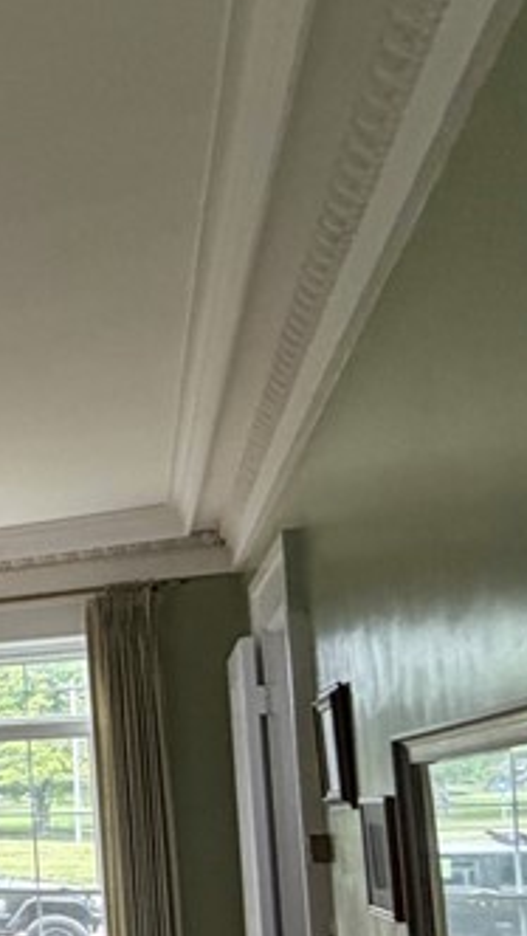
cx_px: -789
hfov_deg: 14.4
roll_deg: +1.2
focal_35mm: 47
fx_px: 1166
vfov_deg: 41.6
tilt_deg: +3.6
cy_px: 764
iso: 320
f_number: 2.2
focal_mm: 2.22
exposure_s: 1/60
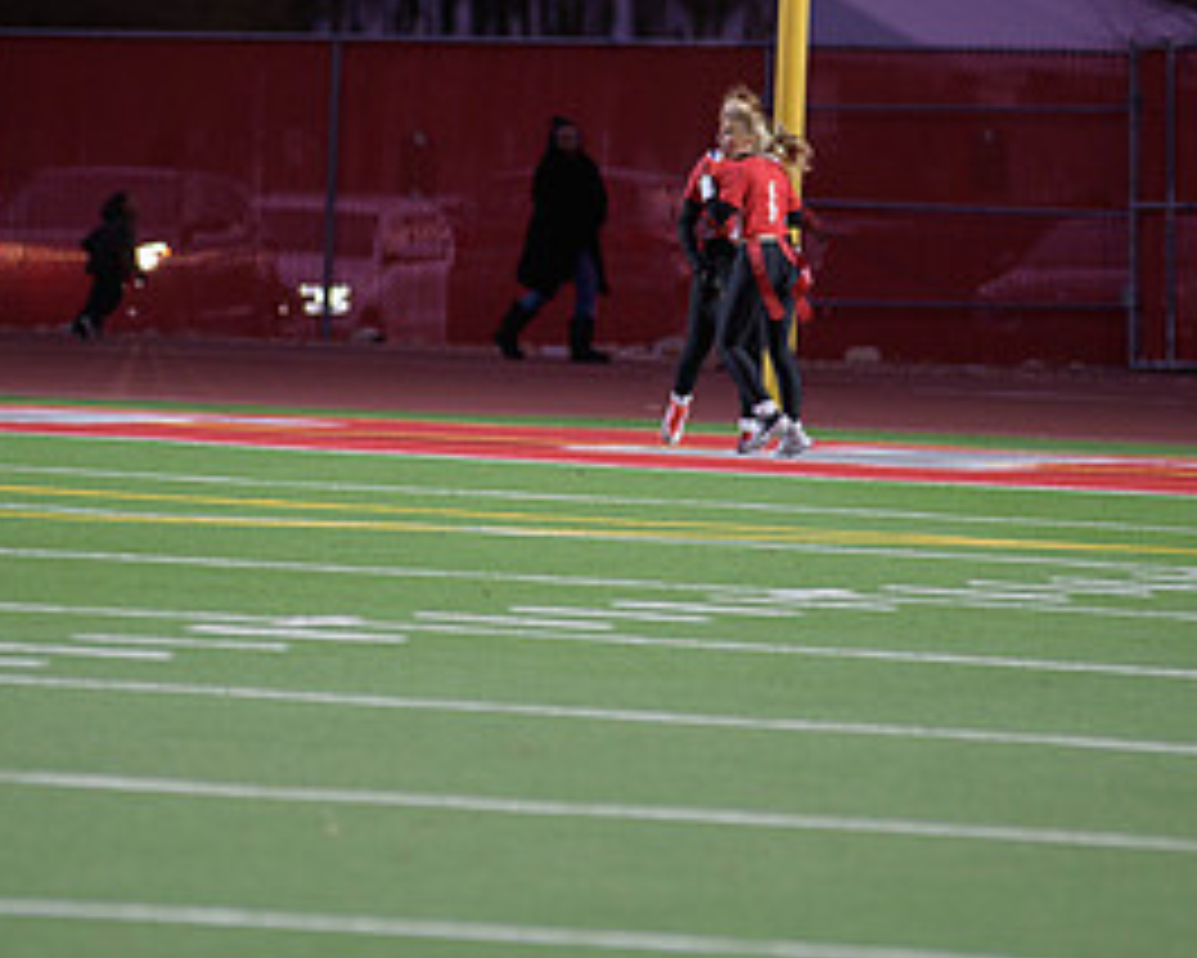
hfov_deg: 4.7
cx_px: 562
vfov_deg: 3.8
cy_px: 281
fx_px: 14495
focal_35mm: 409
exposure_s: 1/200
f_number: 2.8
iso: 1000
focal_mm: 200
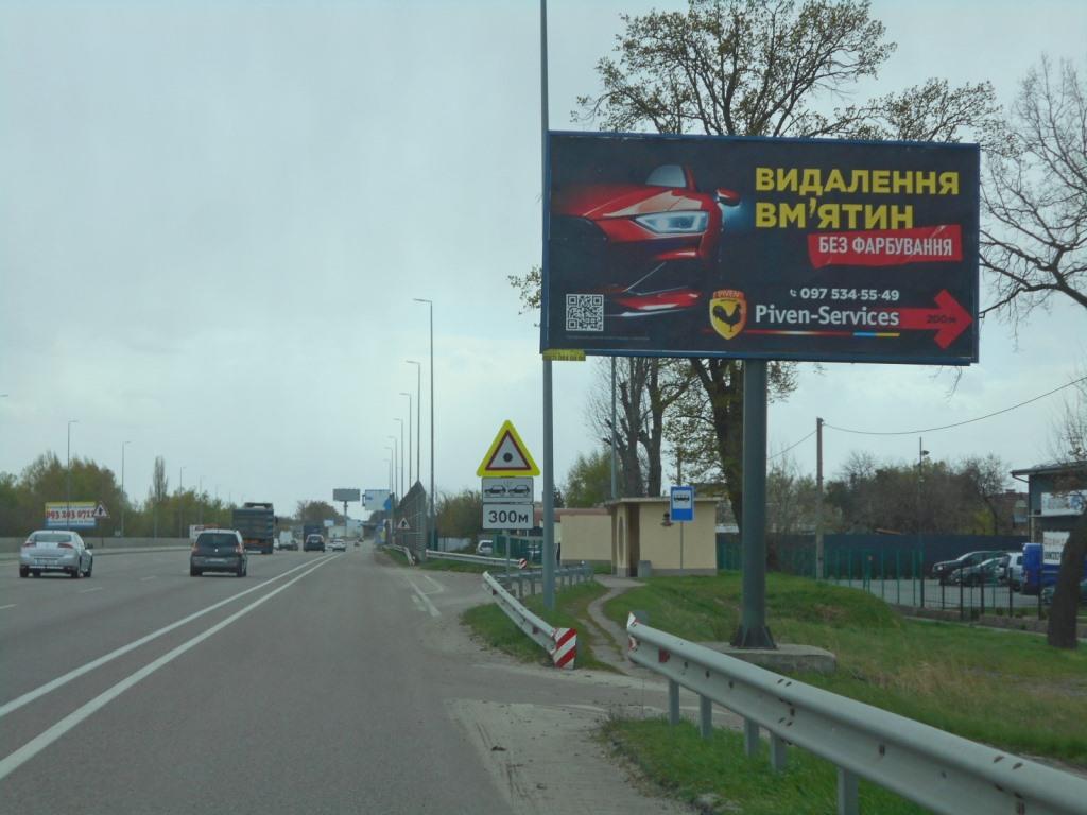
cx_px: 544
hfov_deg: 25.7
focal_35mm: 76
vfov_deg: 19.4
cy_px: 408
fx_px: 2387
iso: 80
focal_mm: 13.5
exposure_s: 1/250
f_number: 5.8
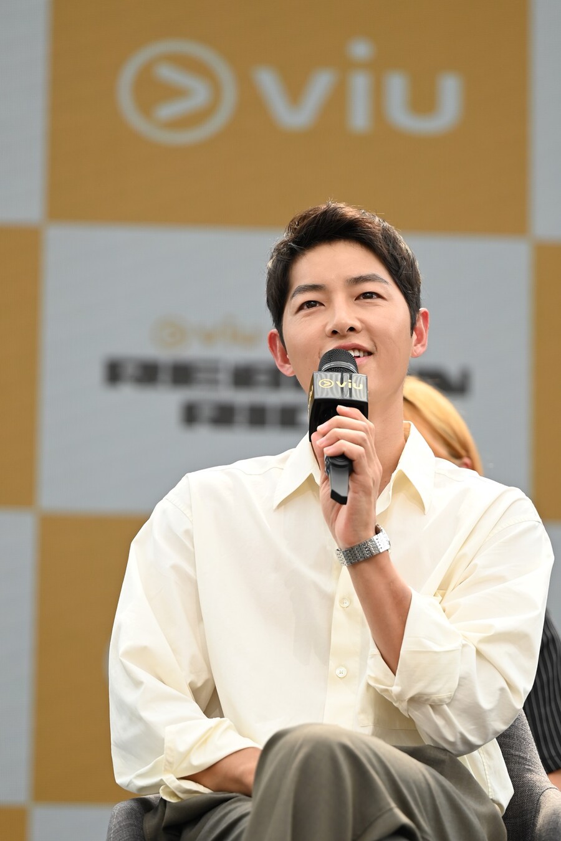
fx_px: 3857
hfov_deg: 8.3
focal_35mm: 165
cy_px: 420
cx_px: 280
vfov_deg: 12.5
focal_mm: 110
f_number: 2.8
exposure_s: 1/640
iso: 200
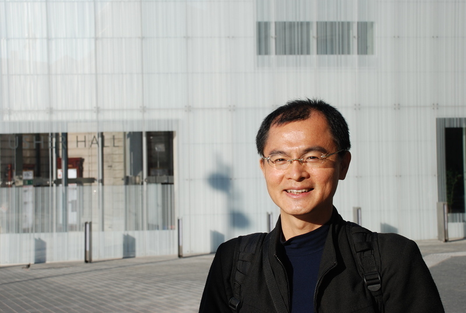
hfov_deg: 35.0
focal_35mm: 57
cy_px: 156
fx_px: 739
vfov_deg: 23.9
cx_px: 233
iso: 100
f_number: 8
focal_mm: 38
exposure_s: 1/250
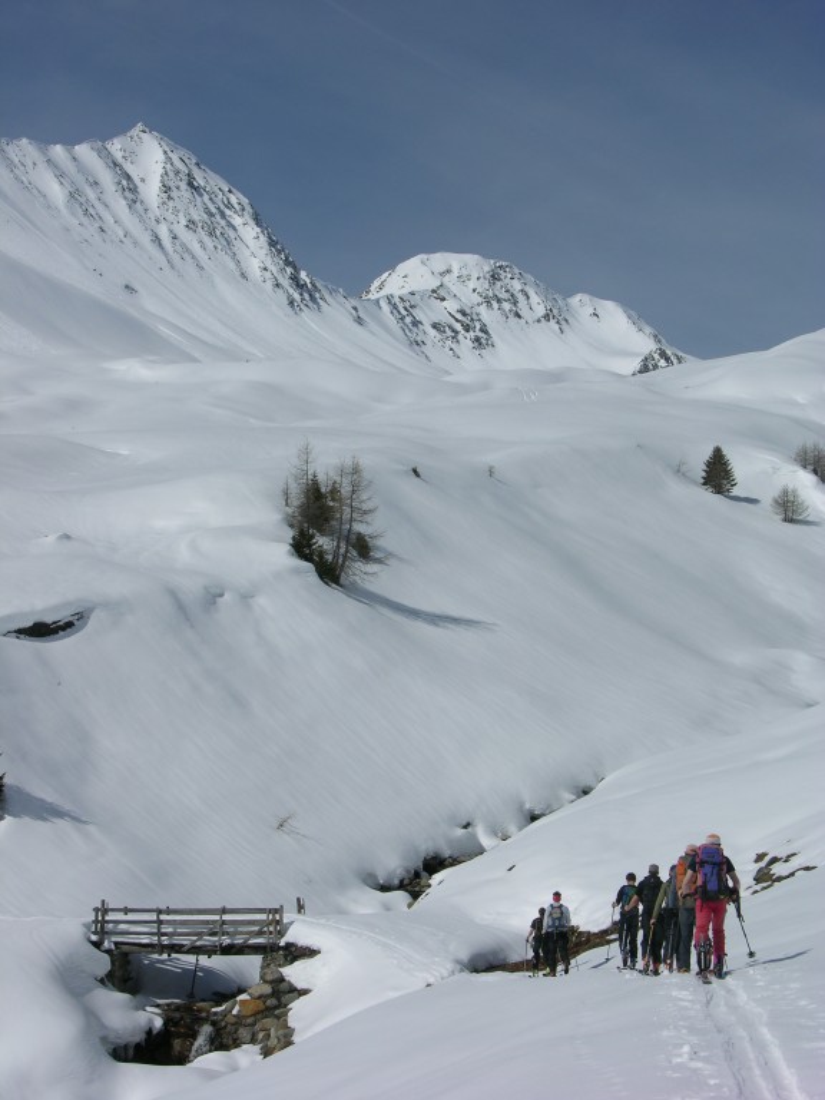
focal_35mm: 70
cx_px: 412
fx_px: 2224
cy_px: 550
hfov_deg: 21.0
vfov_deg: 27.8
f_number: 7.4
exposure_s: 1/553
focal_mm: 17.8
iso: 50
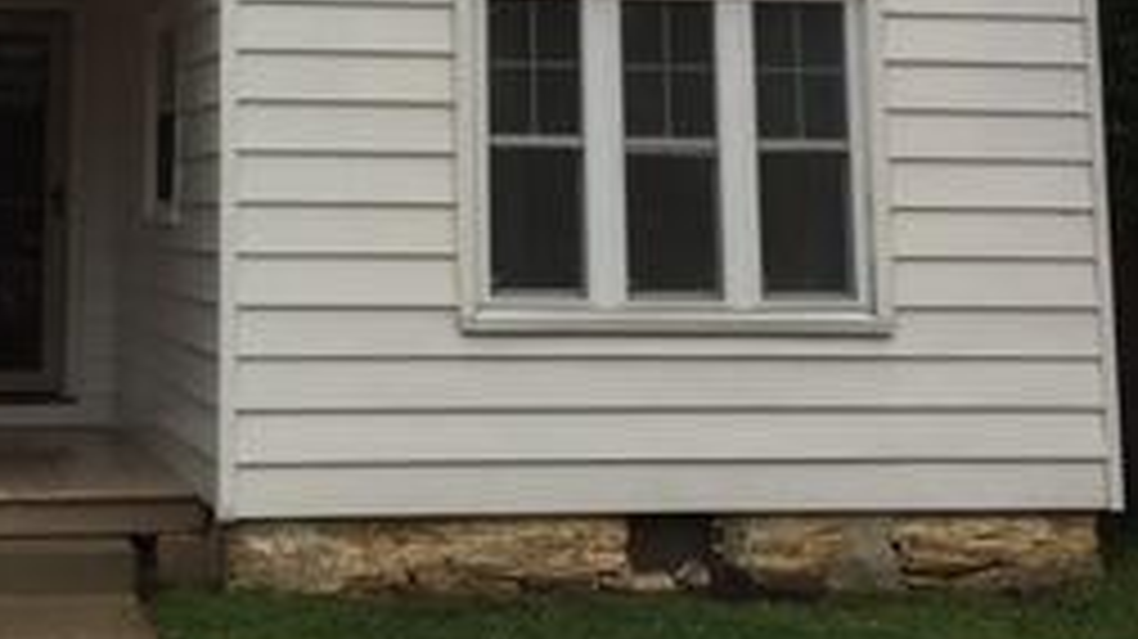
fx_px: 2413
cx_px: 229
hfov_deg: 26.1
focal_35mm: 80
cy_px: -166
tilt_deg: +9.0
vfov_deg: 14.5
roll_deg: +0.4
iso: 25
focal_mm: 4.15
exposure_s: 1/120
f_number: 2.2
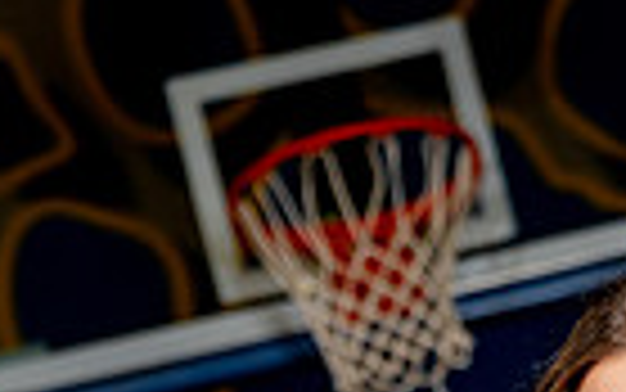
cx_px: 644
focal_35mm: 152
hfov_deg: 13.5
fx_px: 2594
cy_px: 901
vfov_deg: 8.0
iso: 160
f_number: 4
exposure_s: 1/250
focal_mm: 46
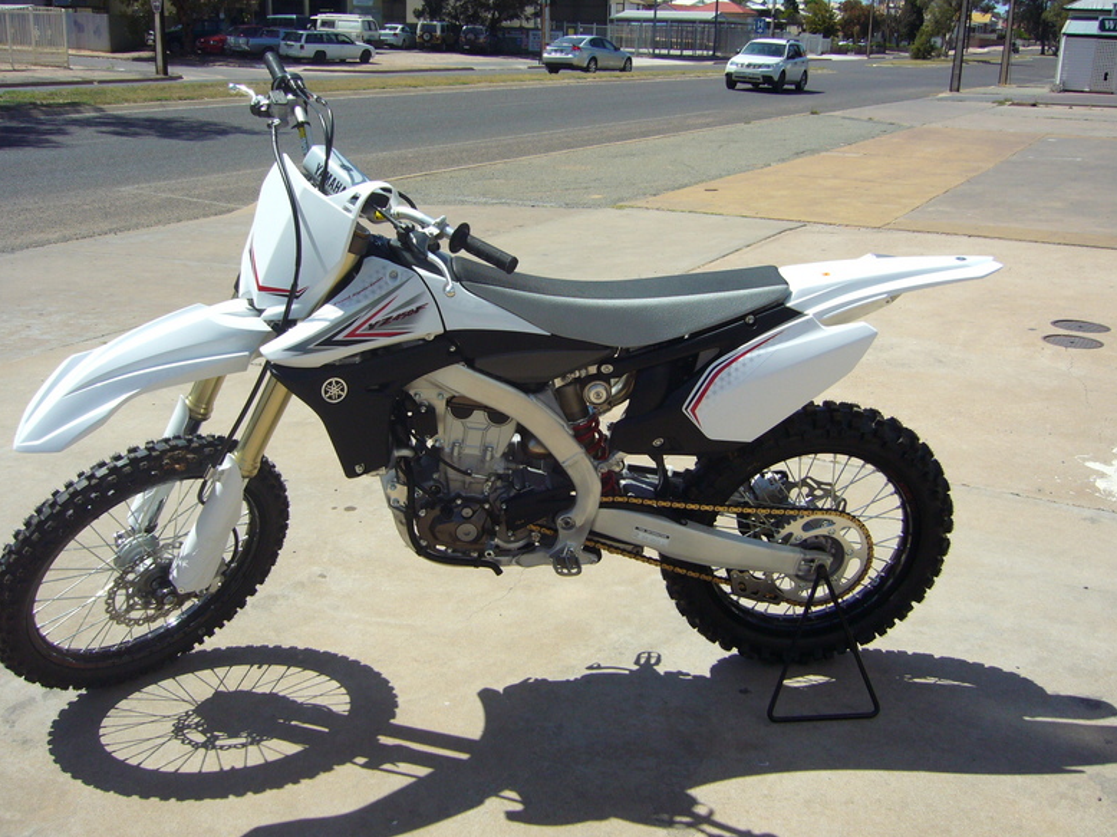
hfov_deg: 51.4
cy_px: 409
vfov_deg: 39.6
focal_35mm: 36
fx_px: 1161
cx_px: 548
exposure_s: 1/640
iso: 100
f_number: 5.6
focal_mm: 5.8
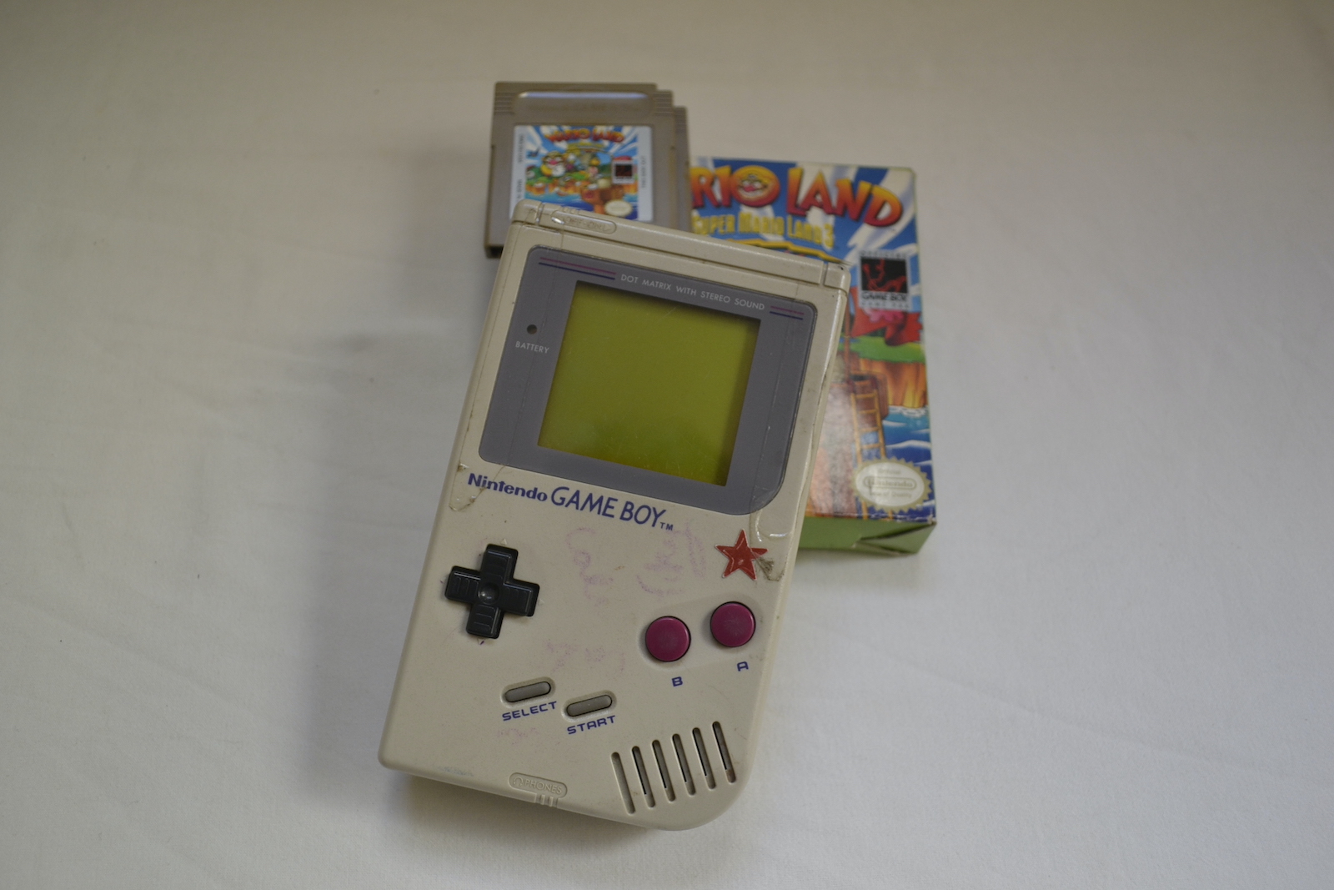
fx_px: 1112
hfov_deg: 61.9
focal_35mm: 30
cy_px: 445
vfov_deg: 43.6
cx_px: 667
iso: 400
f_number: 4.5
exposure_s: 1/80
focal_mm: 20
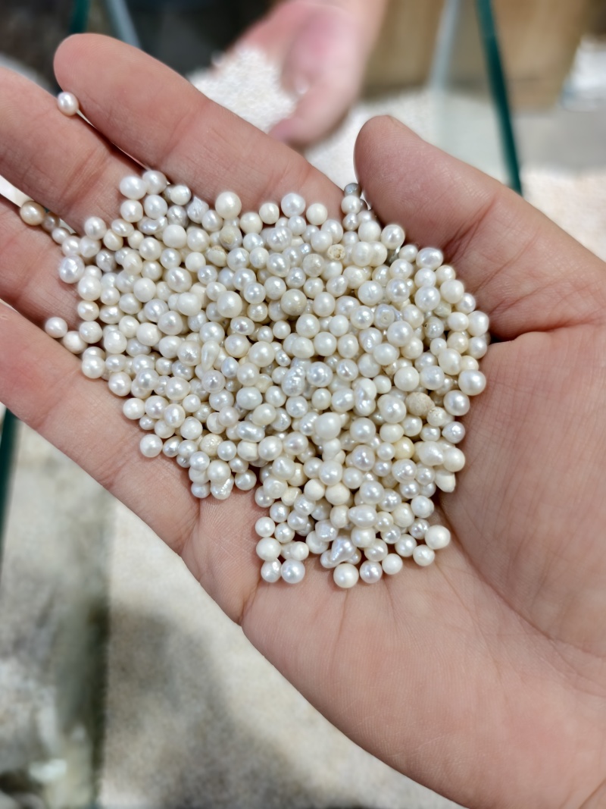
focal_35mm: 23
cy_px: 404
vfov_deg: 73.9
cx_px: 303
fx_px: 537
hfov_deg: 58.9
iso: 409
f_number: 1.57
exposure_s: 1/572
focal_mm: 5.6
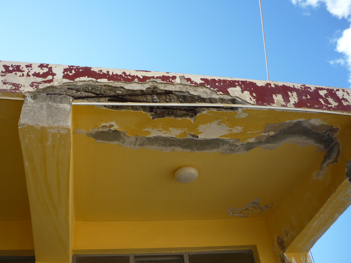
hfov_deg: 55.4
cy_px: 132
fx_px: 335
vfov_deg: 42.9
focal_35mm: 33
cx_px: 176
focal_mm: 5.5
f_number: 2.8
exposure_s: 1/640
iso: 100
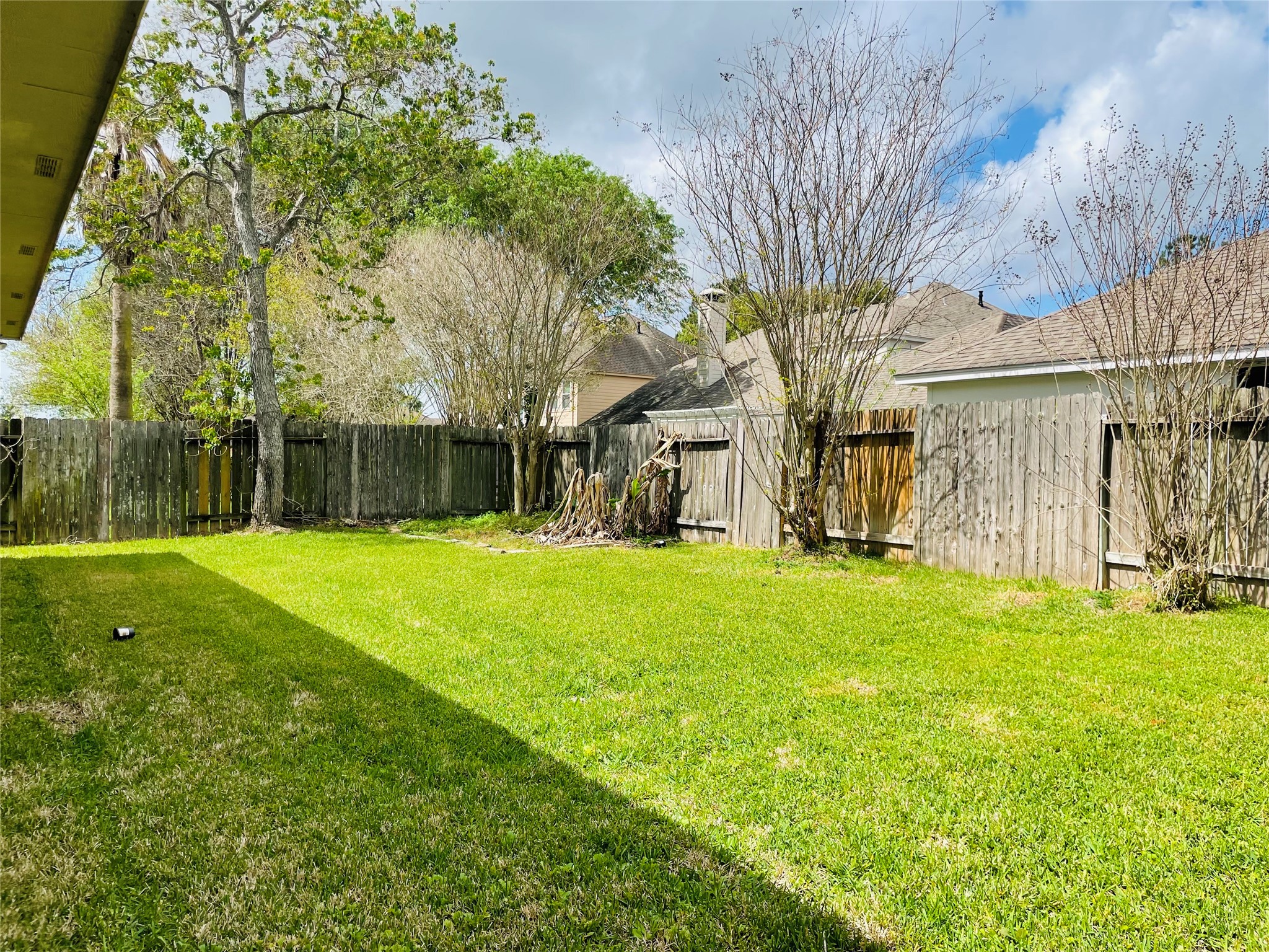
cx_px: 634
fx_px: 953
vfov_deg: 53.1
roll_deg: -1.2
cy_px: 476
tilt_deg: -1.0
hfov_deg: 67.3
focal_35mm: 26
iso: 32
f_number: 1.6
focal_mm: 4.2
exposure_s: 1/2882
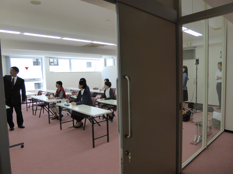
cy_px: 87
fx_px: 168
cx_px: 116
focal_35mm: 25
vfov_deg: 54.9
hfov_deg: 69.4
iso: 250
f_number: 3.3
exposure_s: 1/100
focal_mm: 4.3
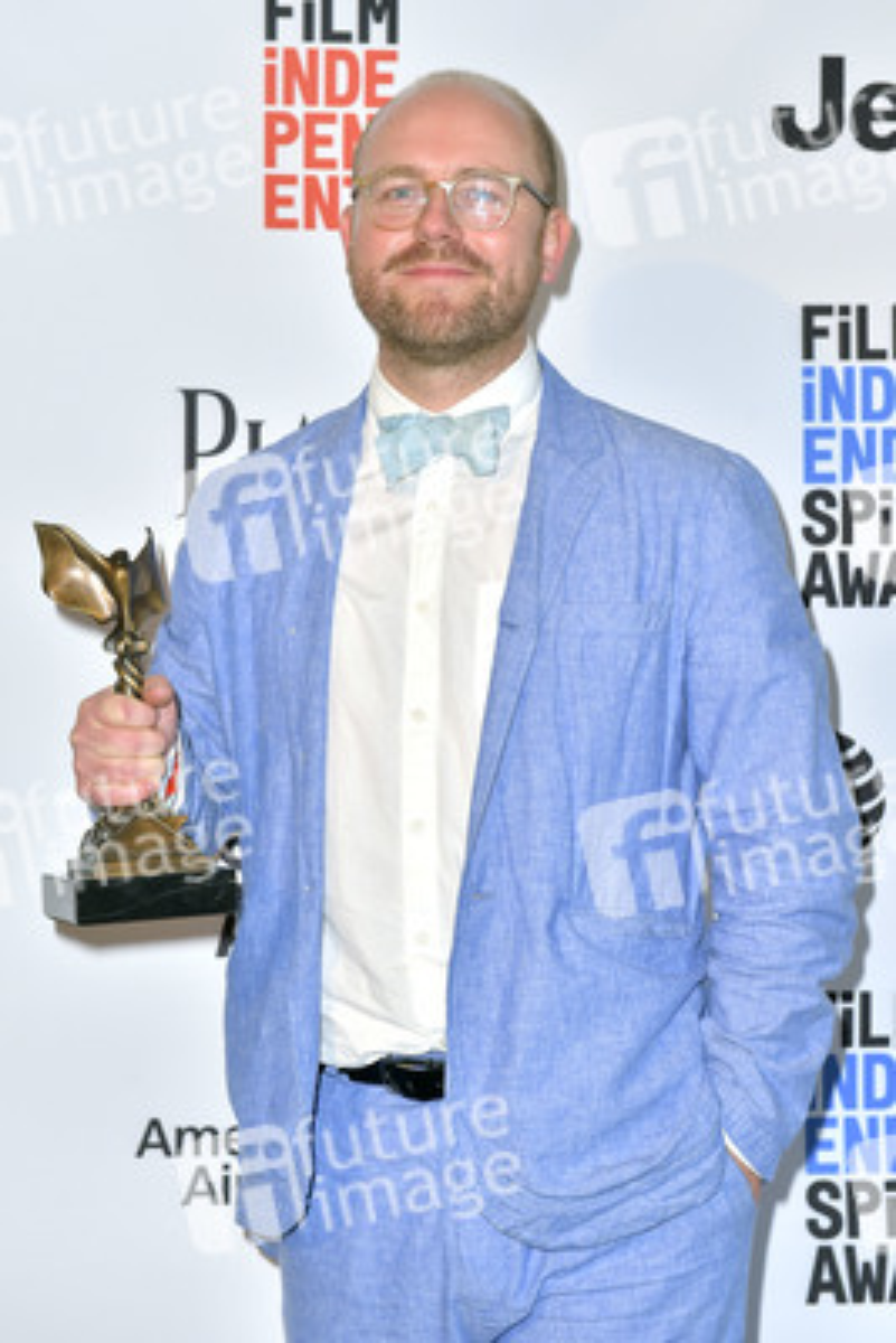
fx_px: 2611
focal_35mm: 70
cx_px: 448
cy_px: 672
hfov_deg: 19.5
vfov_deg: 28.8
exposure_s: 1/320
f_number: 6.3
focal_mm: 70
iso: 500
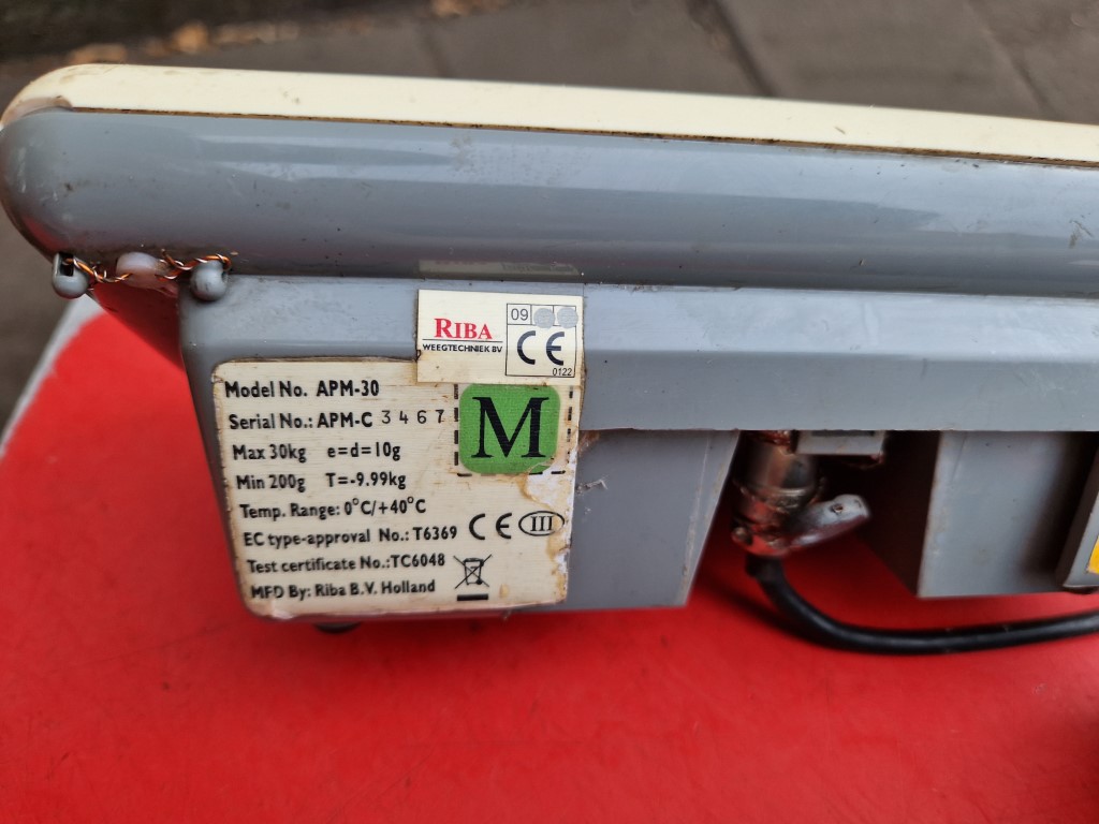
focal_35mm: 23
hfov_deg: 73.9
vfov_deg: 58.9
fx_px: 730
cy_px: 412
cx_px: 550
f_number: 1.8
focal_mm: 5.4
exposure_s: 1/425
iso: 50
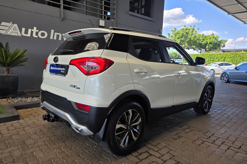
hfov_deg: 73.8
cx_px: 123
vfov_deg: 53.1
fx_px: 165
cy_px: 85
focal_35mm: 24
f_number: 1.7
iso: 25
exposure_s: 1/359
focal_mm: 6.25
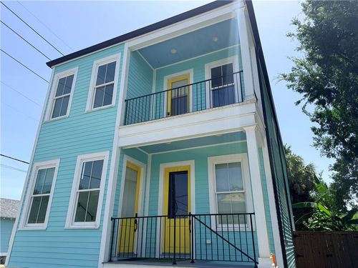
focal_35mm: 24
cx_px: 179
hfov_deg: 71.6
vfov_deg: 56.8
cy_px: 134
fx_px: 248
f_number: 1.78
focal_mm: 6.76
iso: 80
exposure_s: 1/3953
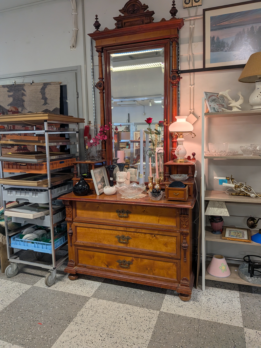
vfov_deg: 71.6
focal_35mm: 24
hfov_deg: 56.8
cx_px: 130
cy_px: 174
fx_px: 241
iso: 62
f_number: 1.7
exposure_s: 1/100
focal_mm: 4.53
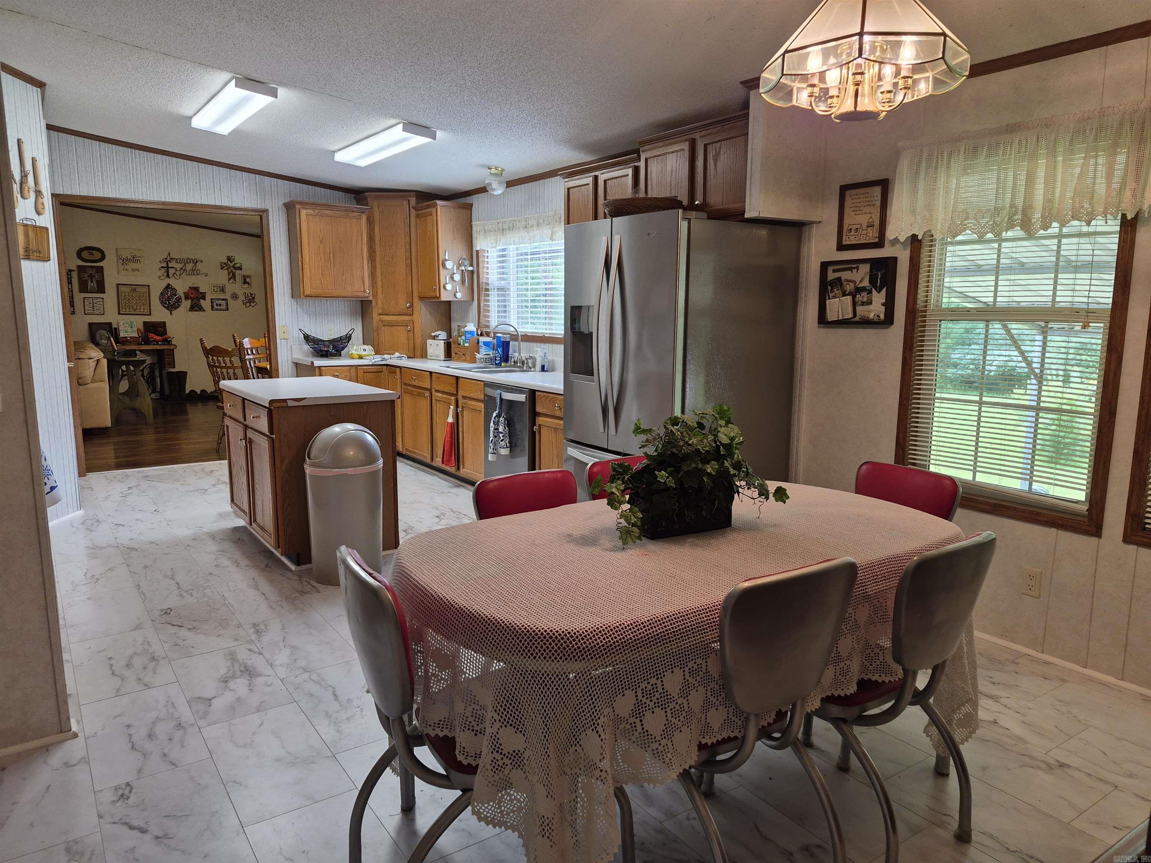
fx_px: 765
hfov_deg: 73.9
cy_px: 432
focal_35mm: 23
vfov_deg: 58.9
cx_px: 576
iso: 100
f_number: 1.8
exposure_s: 1/120
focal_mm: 5.4
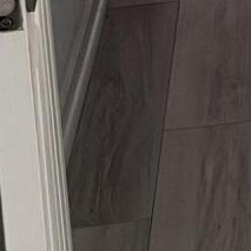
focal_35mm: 199
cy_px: -252
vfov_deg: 8.3
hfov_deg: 7.3
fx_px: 1633
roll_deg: -0.8
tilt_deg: -11.3
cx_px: 863
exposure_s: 1/110
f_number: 1.78
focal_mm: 6.76
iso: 200
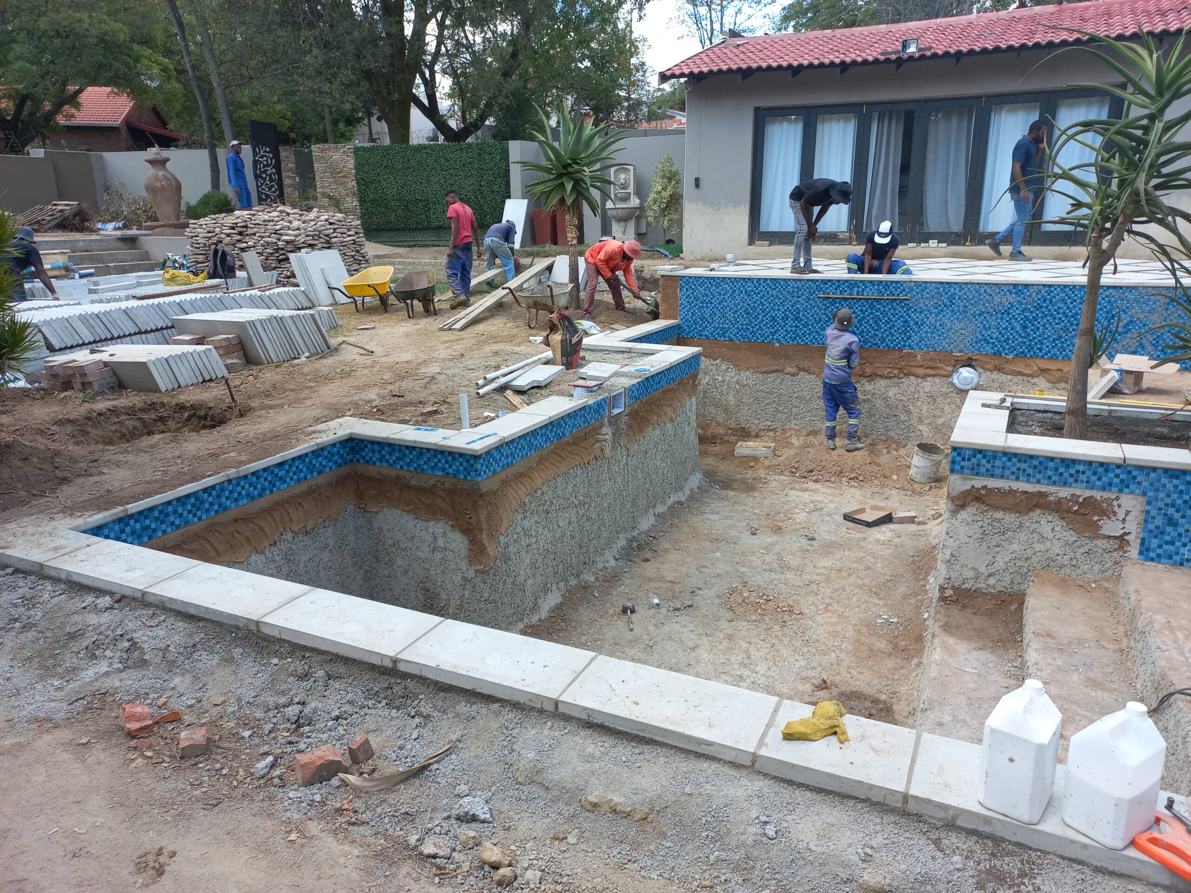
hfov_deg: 69.4
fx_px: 860
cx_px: 596
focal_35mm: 25
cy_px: 446
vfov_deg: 54.9
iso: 25
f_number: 1.8
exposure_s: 1/125
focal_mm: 4.6
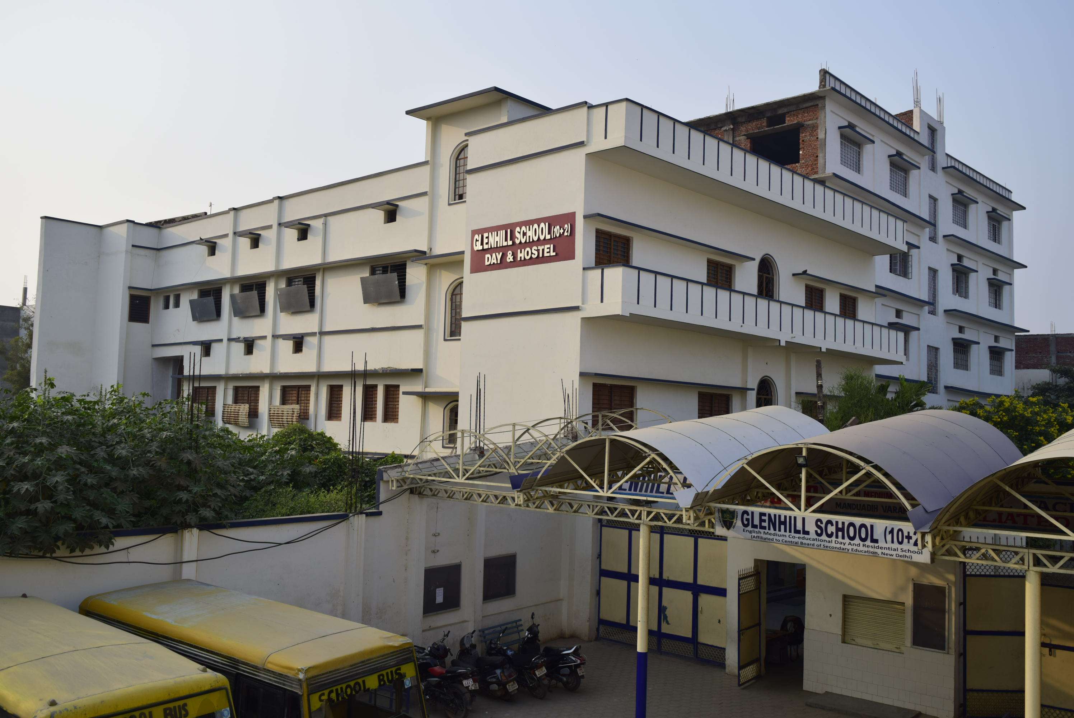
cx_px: 537
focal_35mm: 32
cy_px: 359
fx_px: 940
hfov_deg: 59.5
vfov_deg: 41.8
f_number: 6.3
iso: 100
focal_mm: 21
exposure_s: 1/320
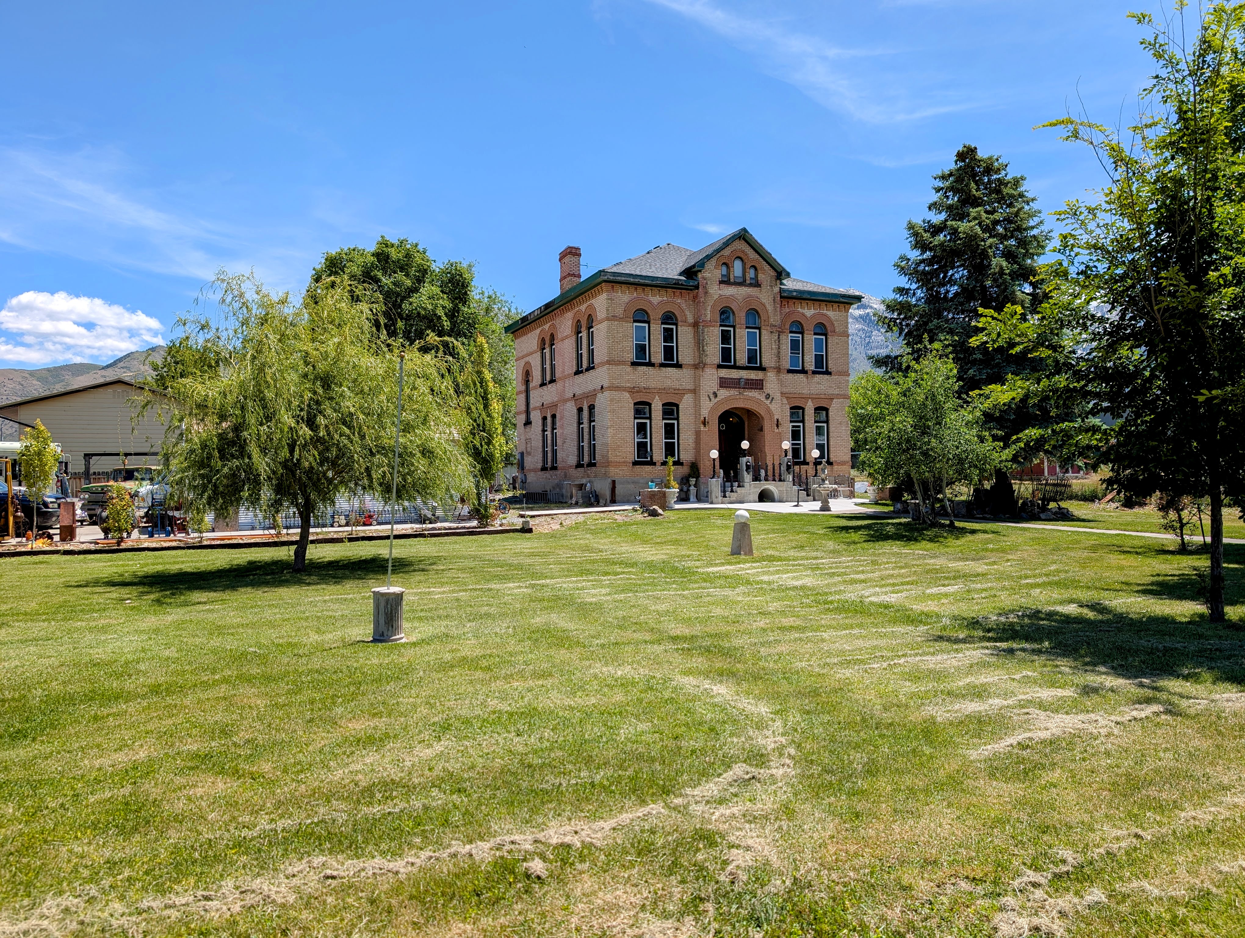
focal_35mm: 24
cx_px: 622
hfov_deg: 71.5
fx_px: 864
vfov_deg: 56.9
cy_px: 469
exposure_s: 1/1513
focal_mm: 6.9
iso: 21
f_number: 1.68
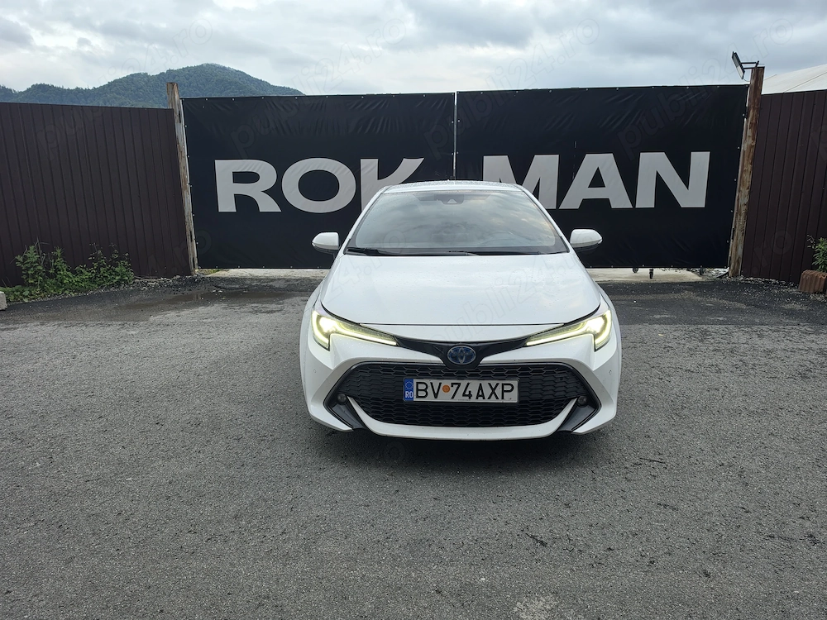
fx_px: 549
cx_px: 414
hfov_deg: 73.9
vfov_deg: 58.9
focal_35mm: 23
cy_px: 310
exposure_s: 1/50
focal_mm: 6.5
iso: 20
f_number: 1.4
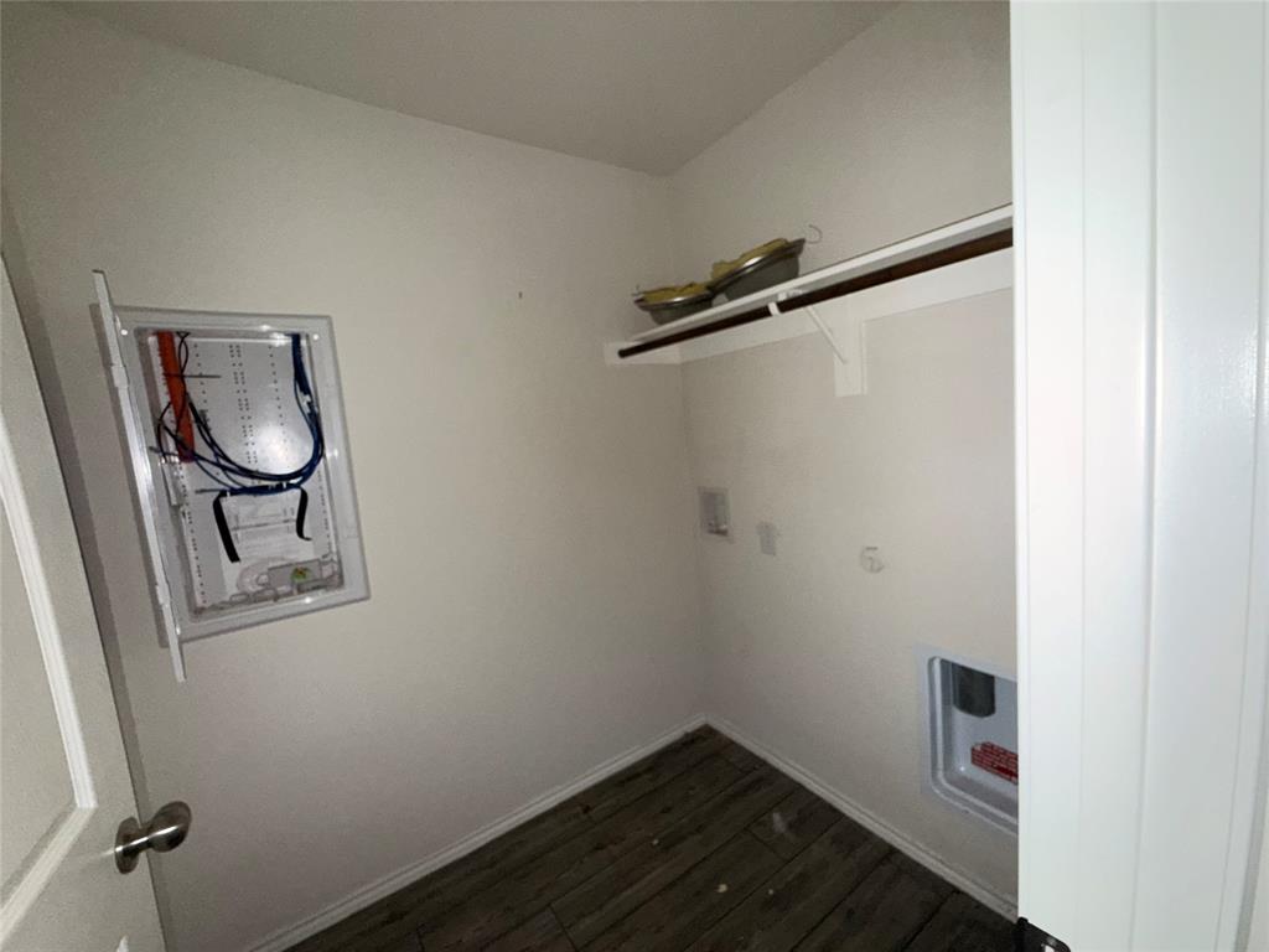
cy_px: 476
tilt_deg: -4.9
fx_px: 513
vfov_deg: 85.7
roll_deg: +4.3
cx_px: 634
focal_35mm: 14
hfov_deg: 102.1
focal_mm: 2.22
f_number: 2.2
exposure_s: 1/30
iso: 160
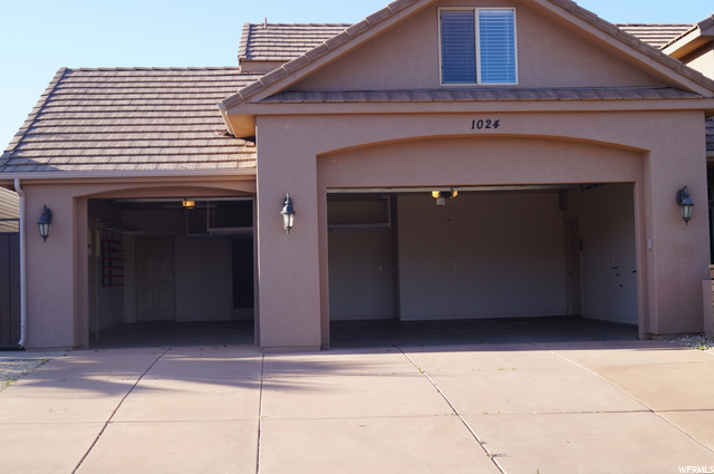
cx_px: 357
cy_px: 237
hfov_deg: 43.7
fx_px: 891
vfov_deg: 29.8
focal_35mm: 45
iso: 100
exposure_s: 1/80
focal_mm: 30
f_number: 9
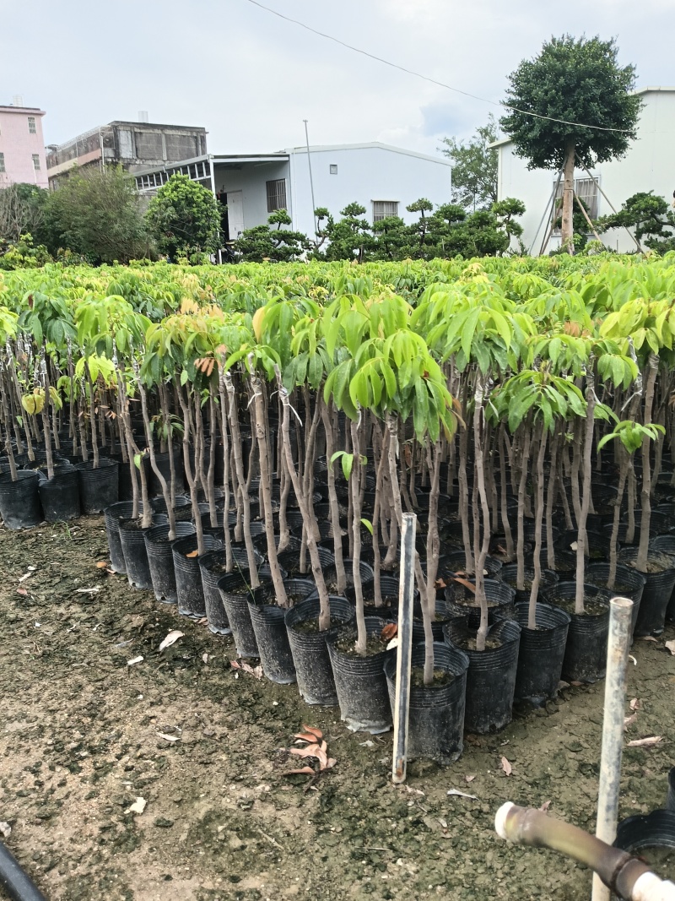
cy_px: 450
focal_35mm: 27
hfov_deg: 51.3
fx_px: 702
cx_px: 338
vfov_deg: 65.3
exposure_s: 1/136
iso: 50
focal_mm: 3.61
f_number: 1.8
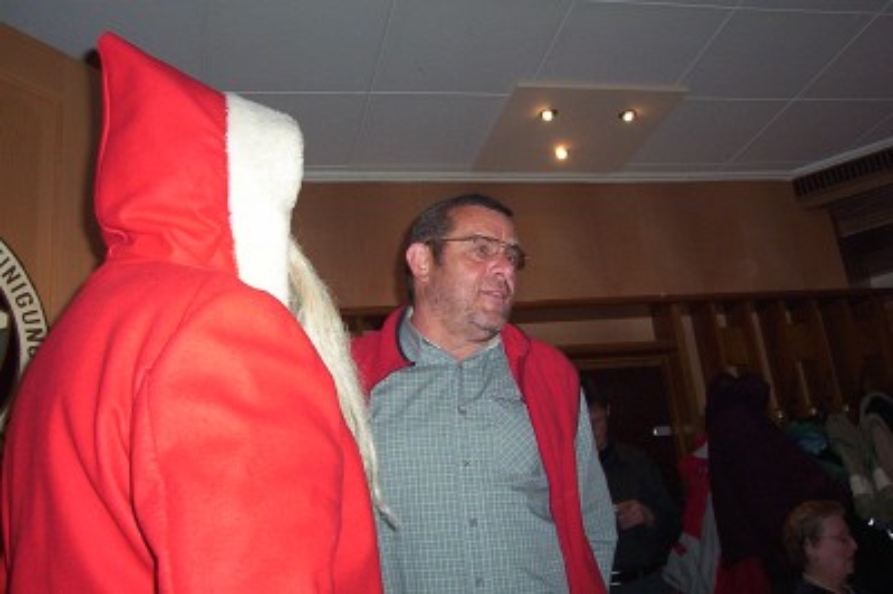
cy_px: 297
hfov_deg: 45.5
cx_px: 446
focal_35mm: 43
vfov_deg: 31.1
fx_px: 1066
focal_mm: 5.77
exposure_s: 1/60
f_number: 2.73
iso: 140
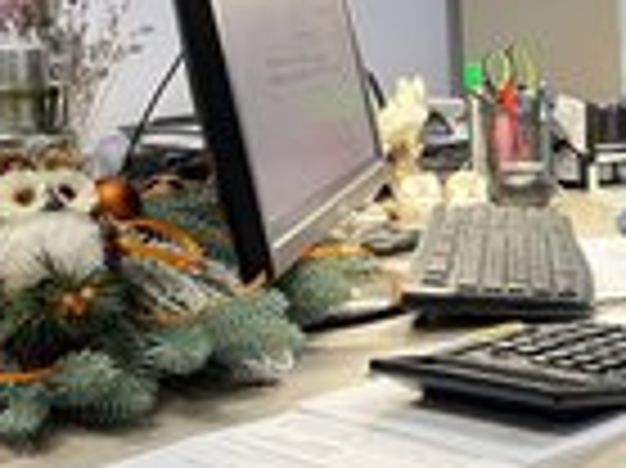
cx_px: 770
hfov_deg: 23.5
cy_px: 94
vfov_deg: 19.4
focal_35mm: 75
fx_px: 1355
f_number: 1.6
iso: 125
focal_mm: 4.2
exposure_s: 1/50
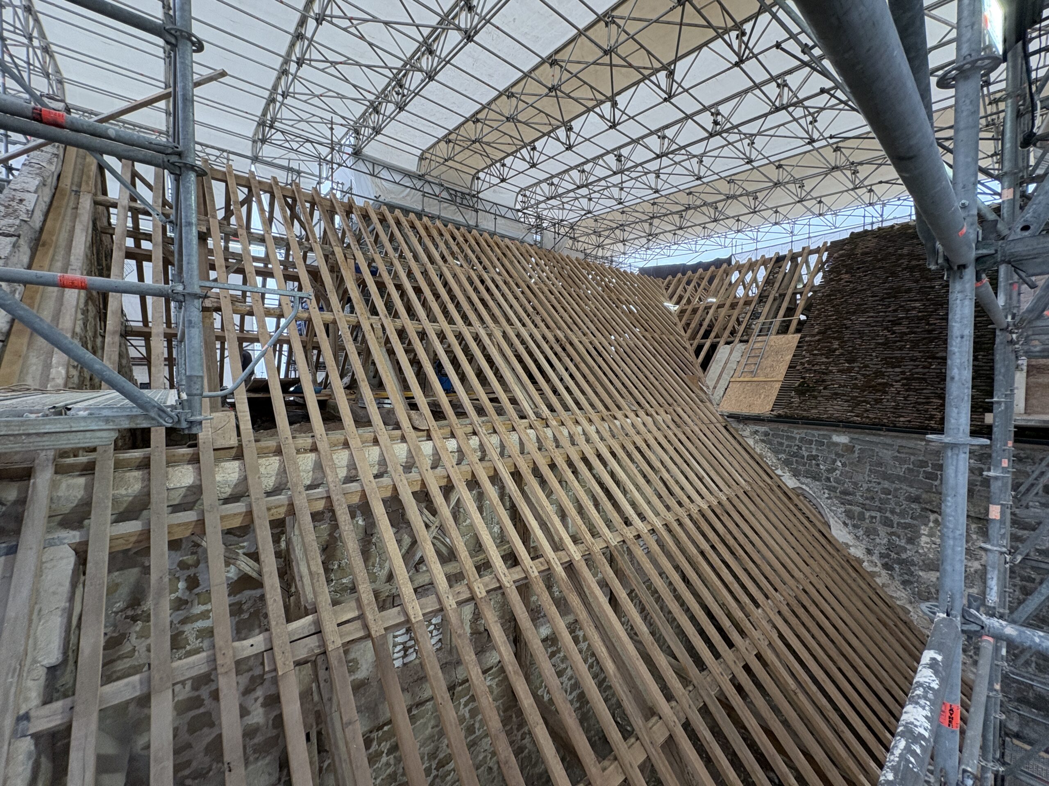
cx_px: 524
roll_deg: +0.1
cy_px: 393
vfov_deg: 85.7
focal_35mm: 14
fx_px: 424
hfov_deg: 102.1
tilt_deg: -2.3
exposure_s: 1/100
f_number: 2.2
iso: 200
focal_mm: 2.22
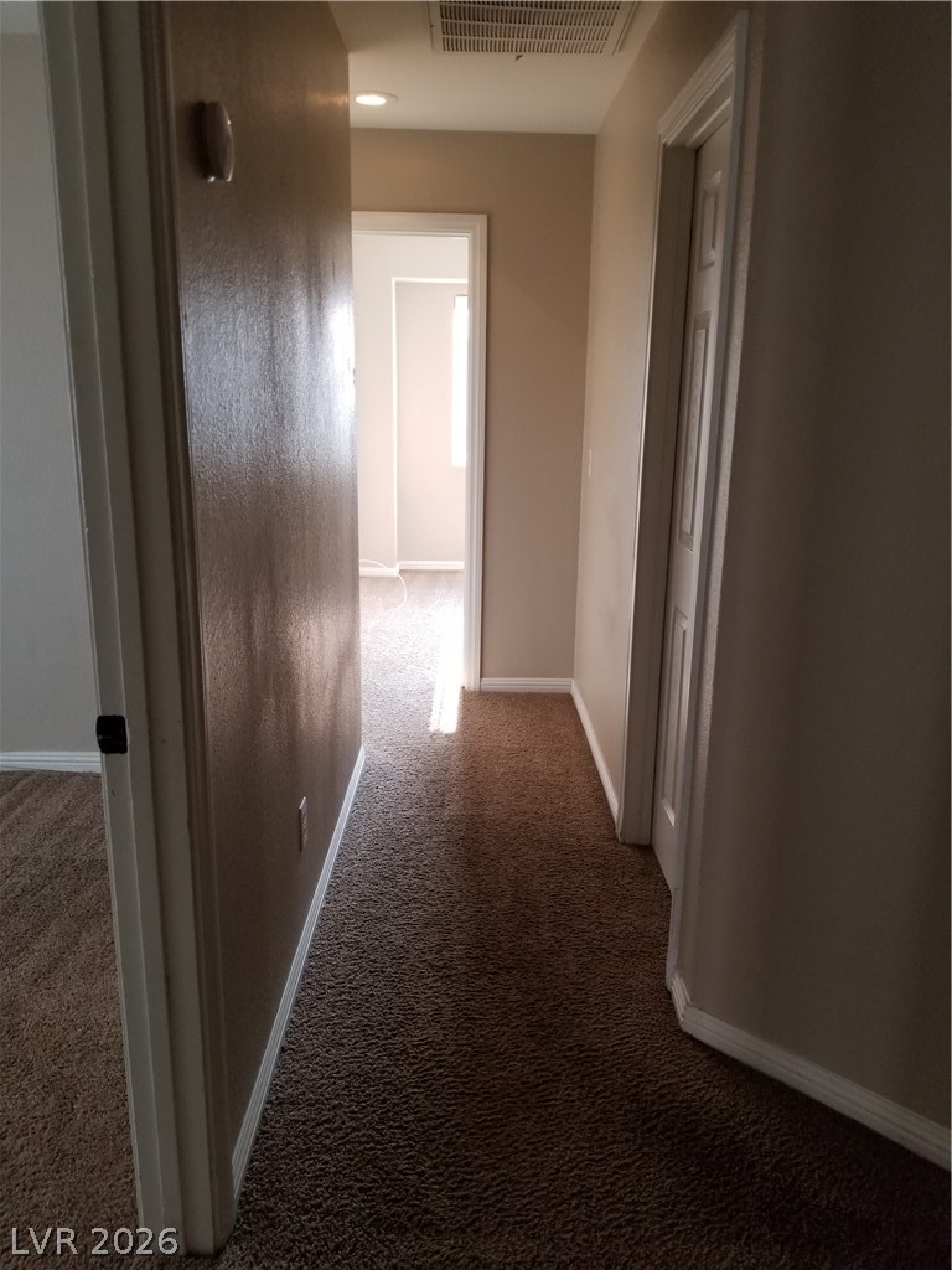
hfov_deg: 53.1
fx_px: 953
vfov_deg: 67.3
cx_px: 476
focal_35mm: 26
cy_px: 635
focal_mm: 4.3
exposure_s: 1/120
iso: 160
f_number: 1.7
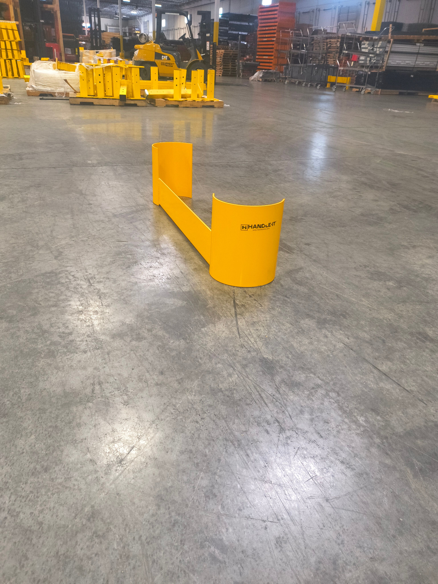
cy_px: 292
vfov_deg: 69.4
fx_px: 422
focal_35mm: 25
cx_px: 219
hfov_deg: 54.9
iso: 1443
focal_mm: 4.68
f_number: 1.7
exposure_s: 1/100
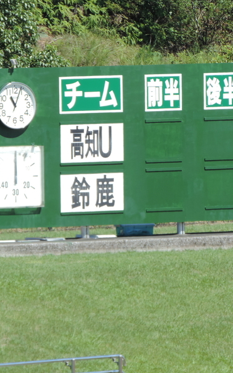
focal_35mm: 617
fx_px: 6266
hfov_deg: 2.1
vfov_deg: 3.4
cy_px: 186
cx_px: 137
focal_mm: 77.5
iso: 80
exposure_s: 1/320
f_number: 4.9
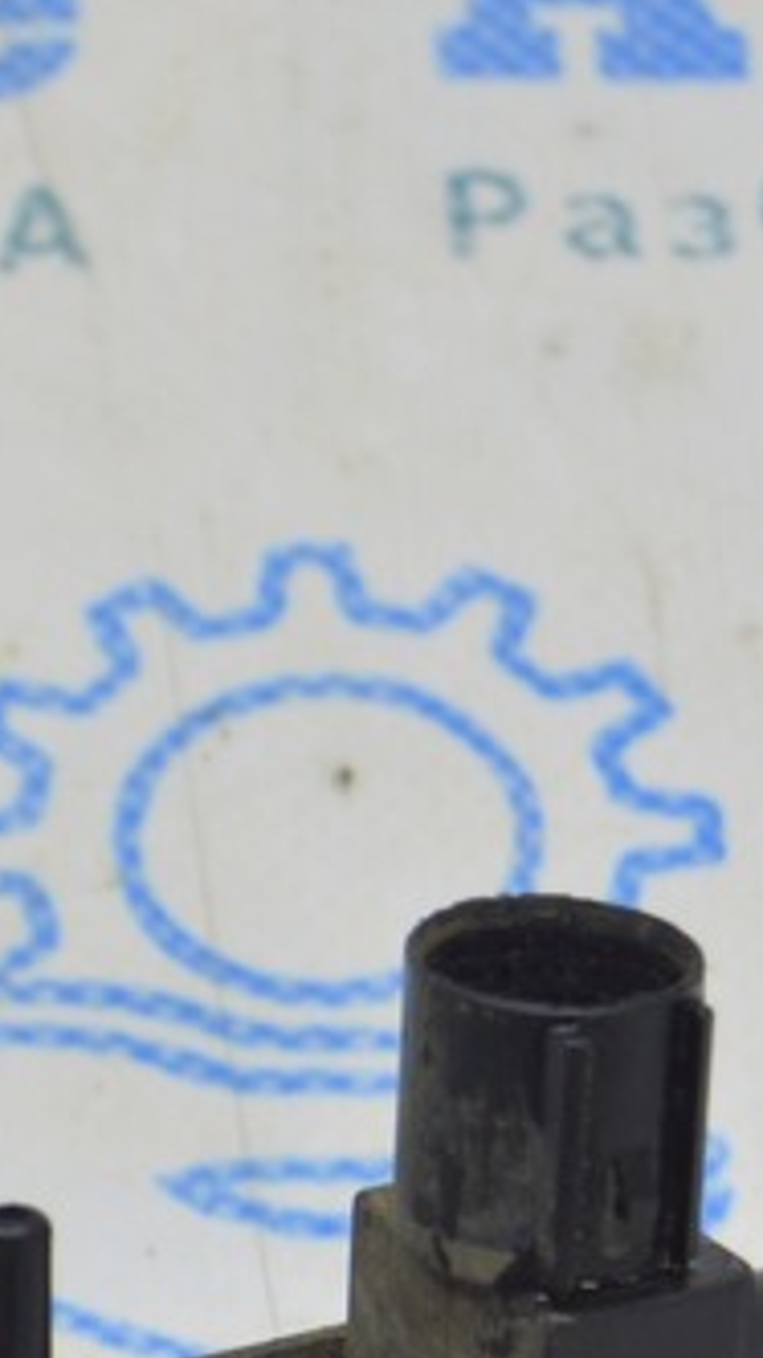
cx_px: 233
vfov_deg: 8.1
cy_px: 1172
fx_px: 9565
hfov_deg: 4.6
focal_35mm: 266
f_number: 5.6
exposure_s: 1/20
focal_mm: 55
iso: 400
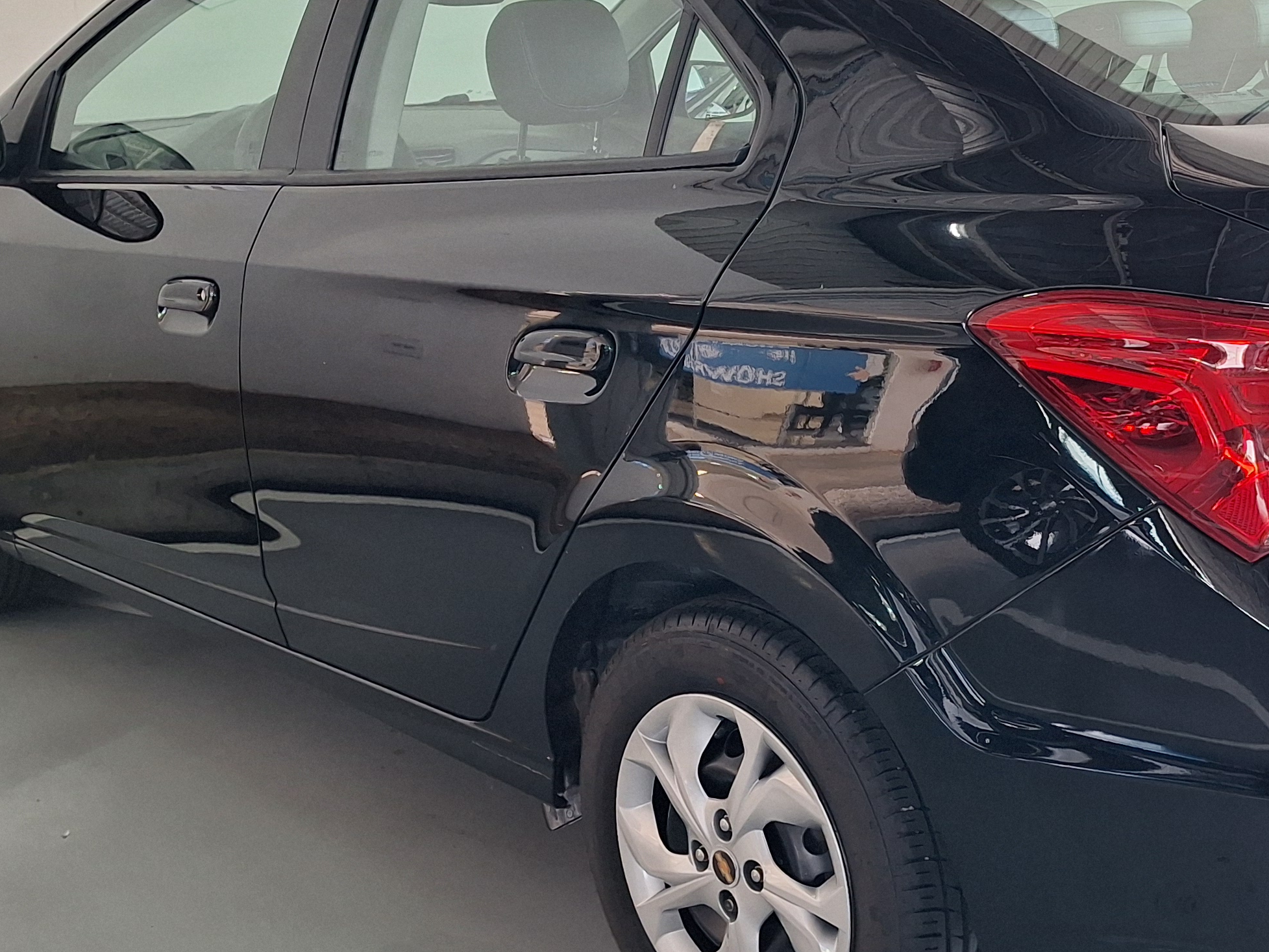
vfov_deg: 30.2
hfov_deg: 39.2
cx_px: 833
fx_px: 1760
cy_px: 431
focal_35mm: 48
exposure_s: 1/40
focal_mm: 5.54
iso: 125
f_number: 1.8
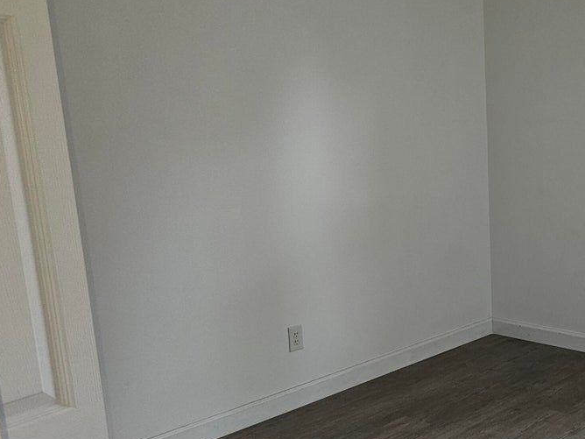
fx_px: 794
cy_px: 261
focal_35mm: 47
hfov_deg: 36.8
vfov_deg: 30.8
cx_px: 566
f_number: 1.8
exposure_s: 1/60
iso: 50
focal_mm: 5.4
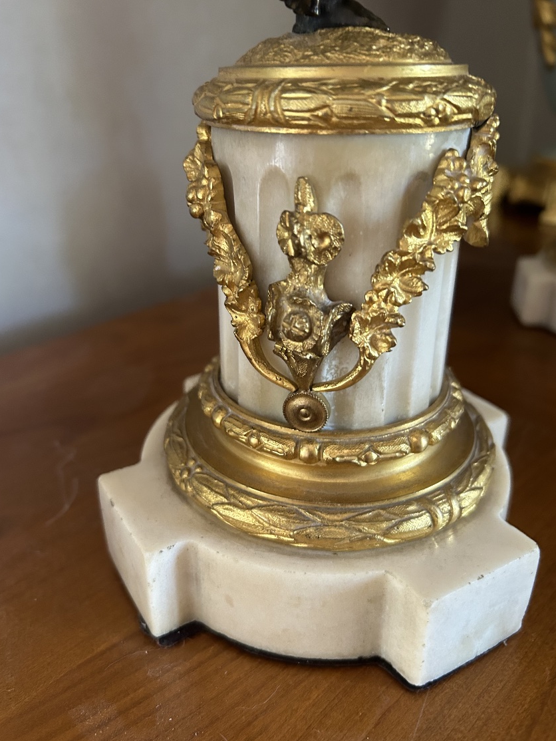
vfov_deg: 63.4
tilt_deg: -24.4
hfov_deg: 49.7
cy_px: 357
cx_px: 266
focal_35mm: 28
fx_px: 599
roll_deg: +2.2
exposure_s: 1/60
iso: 400
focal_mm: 5.7
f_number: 1.5
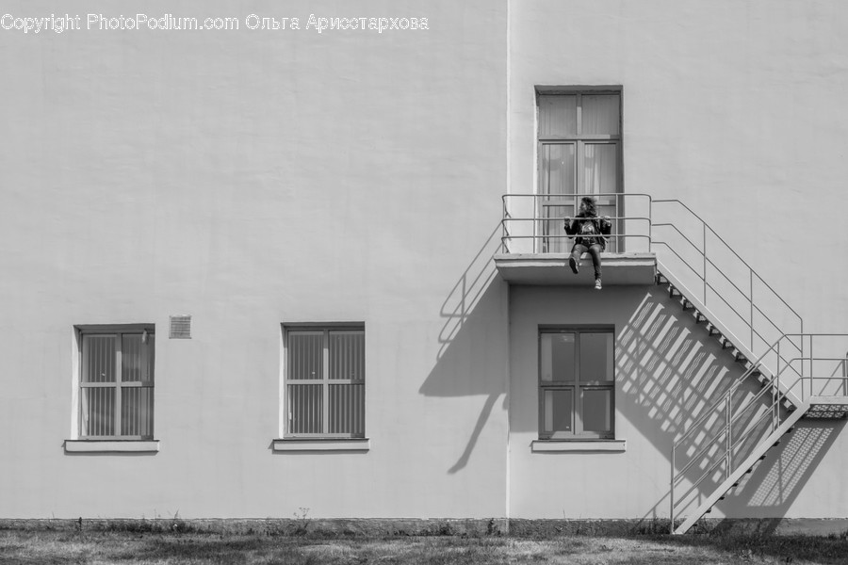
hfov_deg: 34.5
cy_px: 282
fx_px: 1366
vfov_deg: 23.4
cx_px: 424
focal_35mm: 58
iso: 200
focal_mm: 38.7
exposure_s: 1/1000
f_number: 5.3
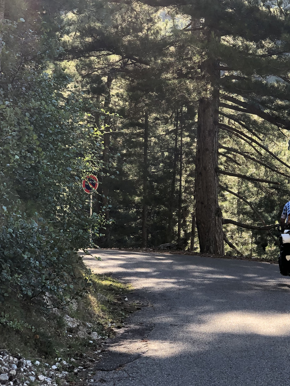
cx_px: 247
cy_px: 142
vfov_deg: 21.7
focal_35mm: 90
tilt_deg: +9.4
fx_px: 1005
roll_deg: +0.3
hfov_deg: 16.3
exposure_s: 1/120
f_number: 2.4
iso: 20
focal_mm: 6
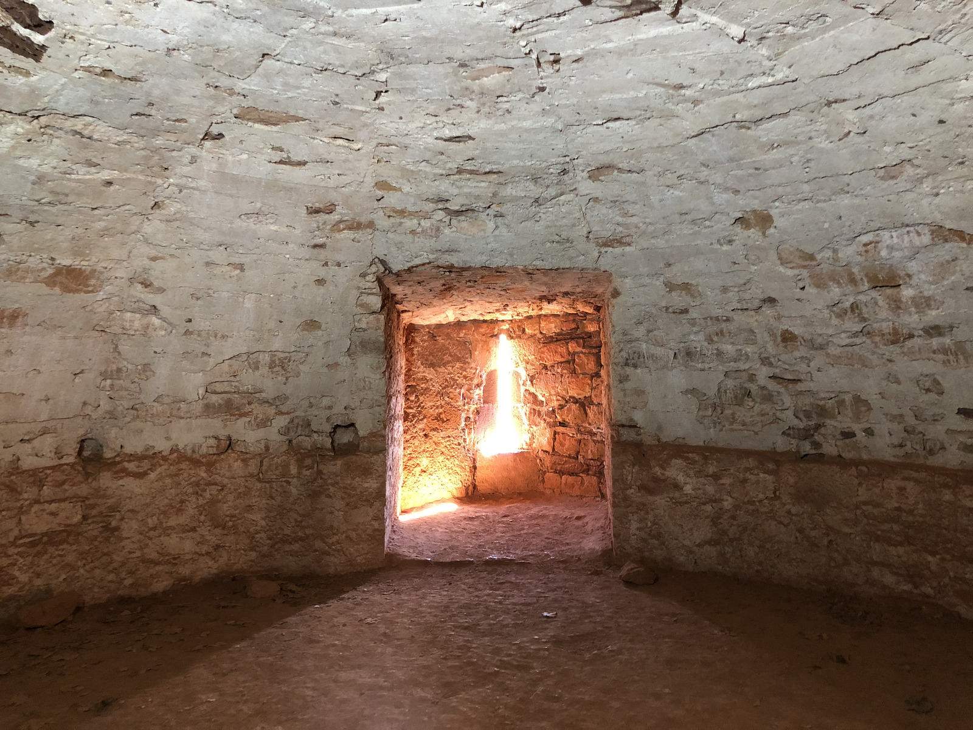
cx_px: 486
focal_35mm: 28
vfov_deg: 49.7
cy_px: 365
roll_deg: +1.2
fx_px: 787
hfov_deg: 63.4
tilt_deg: +1.5
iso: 100
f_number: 1.8
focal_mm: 4
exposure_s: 1/5
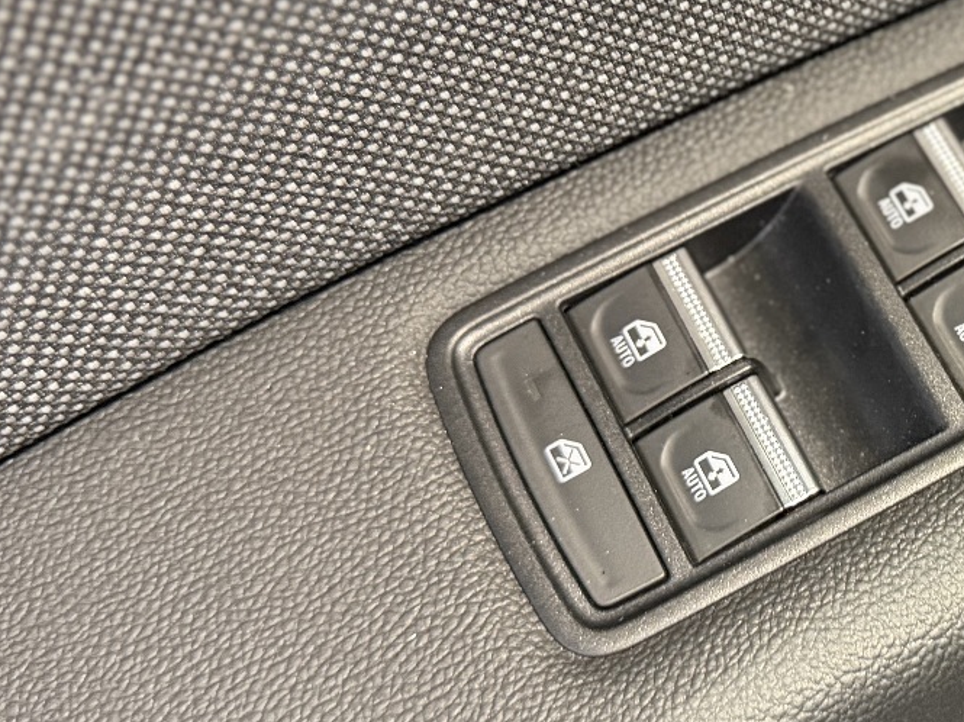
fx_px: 1809
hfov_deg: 27.7
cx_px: 1015
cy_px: 222
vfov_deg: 22.4
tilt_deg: -57.9
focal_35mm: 65
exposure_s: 1/50
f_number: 1.78
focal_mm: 6.76
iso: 400
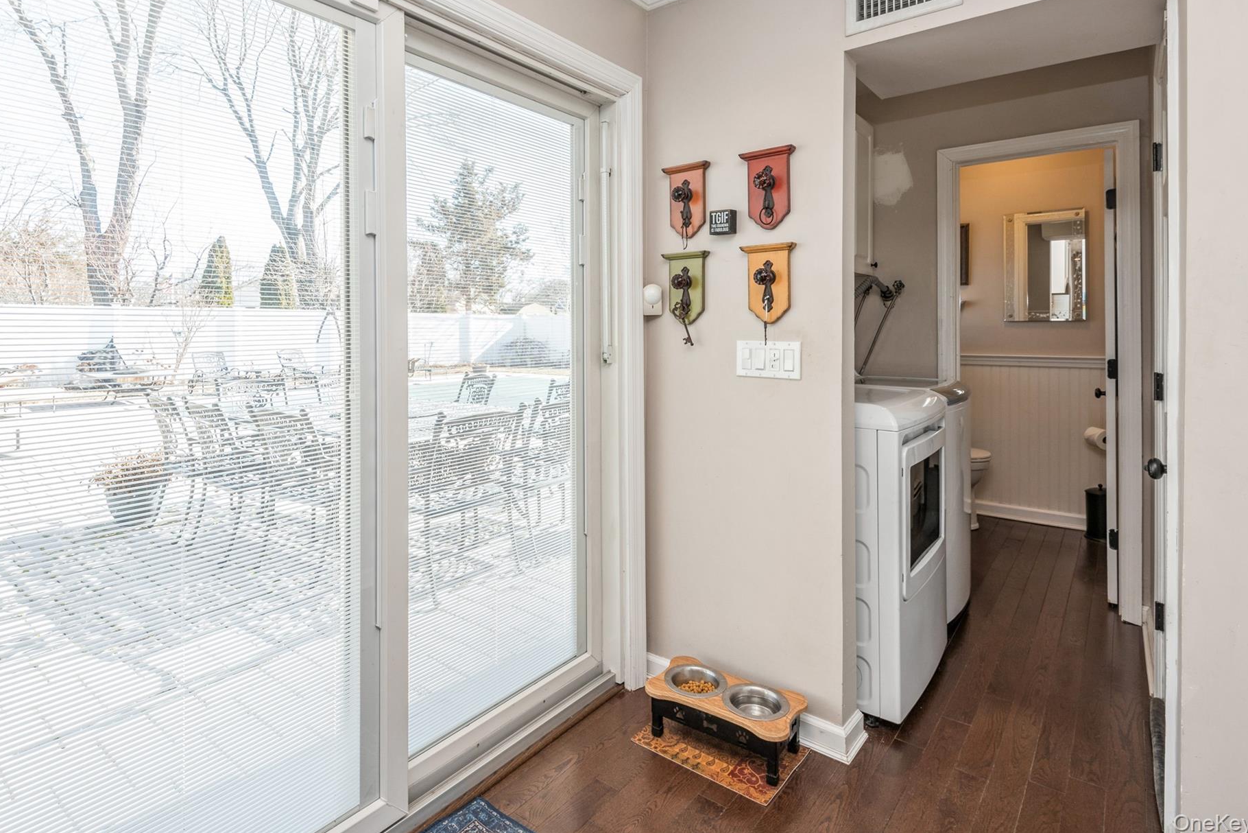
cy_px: 371
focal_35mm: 18
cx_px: 610
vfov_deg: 67.2
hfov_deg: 90.0
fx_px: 624
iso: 200
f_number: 9
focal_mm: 16
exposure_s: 1/20
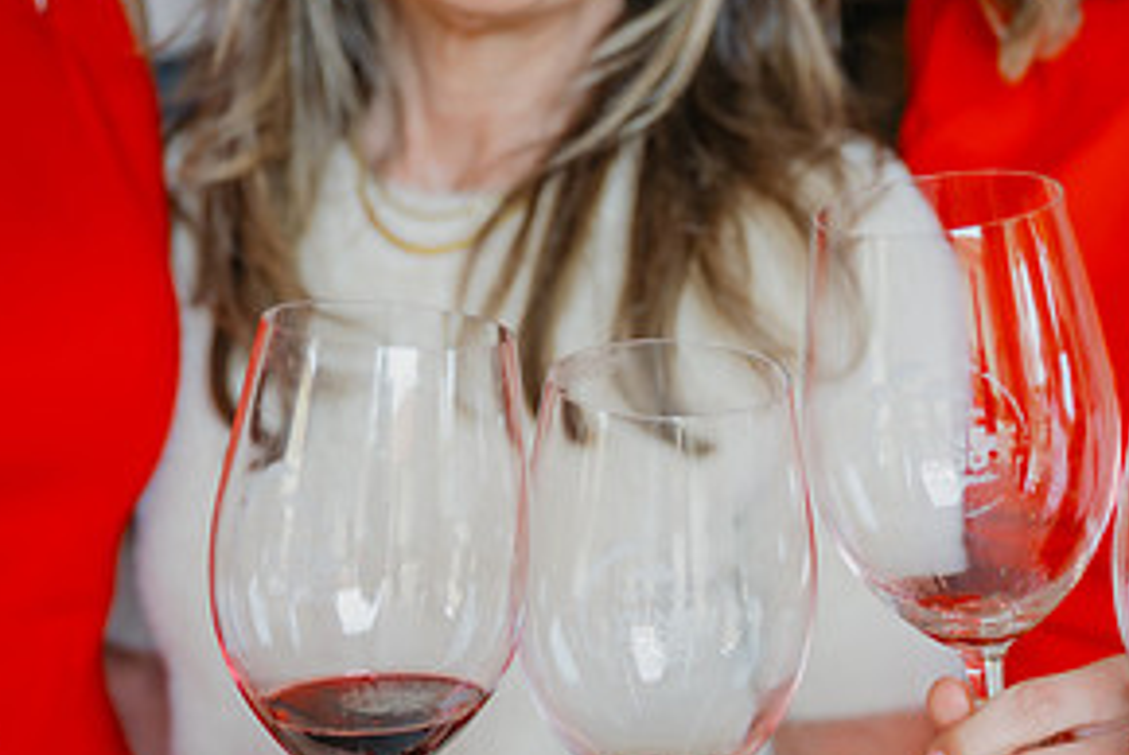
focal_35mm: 94
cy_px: 601
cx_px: 693
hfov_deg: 21.6
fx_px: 2951
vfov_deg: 14.5
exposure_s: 1/160
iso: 360
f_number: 2.8
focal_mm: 47
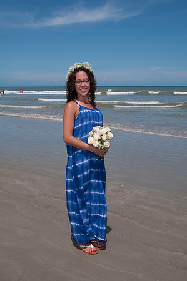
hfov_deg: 34.1
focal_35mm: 39
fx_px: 305
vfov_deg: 49.6
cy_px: 140
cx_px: 94
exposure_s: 1/250
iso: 100
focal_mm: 26
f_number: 11
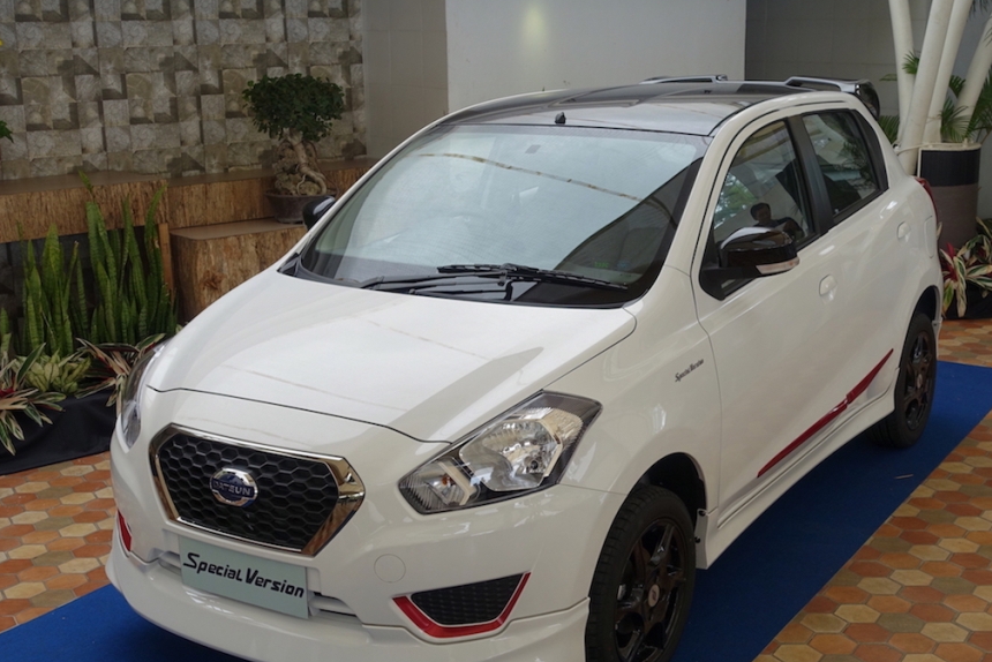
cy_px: 353
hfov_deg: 39.6
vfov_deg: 27.0
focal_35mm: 50
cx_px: 510
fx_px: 1378
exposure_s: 1/160
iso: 125
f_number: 4
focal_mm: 15.52
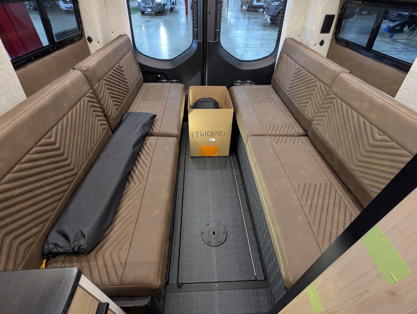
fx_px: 193
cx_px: 208
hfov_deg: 94.4
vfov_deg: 78.2
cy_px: 157
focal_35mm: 16
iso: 492
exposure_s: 1/28.4
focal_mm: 2.35
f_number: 2.2
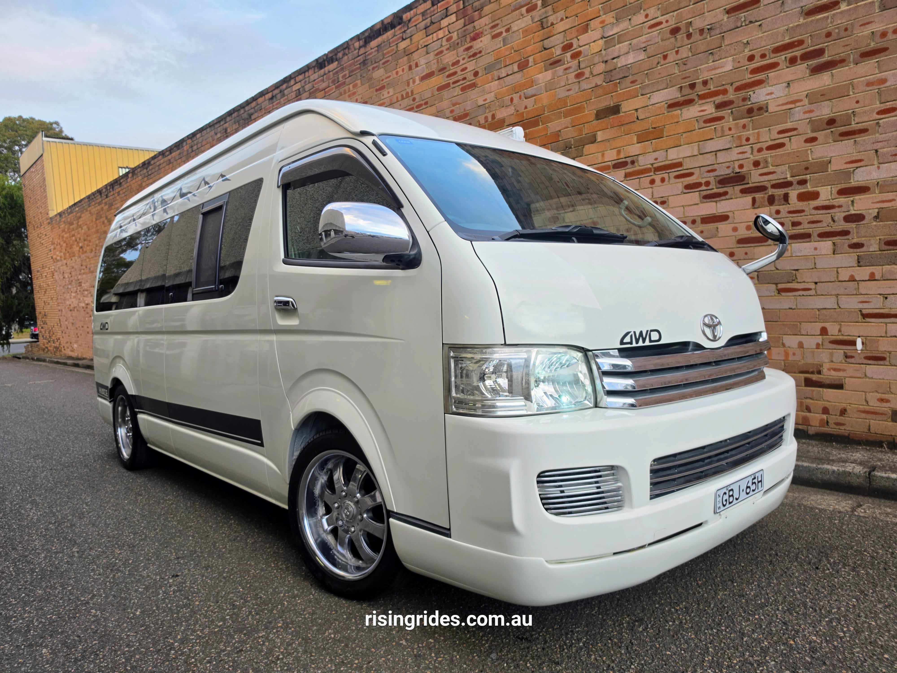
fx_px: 596
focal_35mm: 23
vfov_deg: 58.9
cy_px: 336
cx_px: 448
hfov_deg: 73.9
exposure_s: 1/180
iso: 64
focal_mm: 6.5
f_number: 1.4
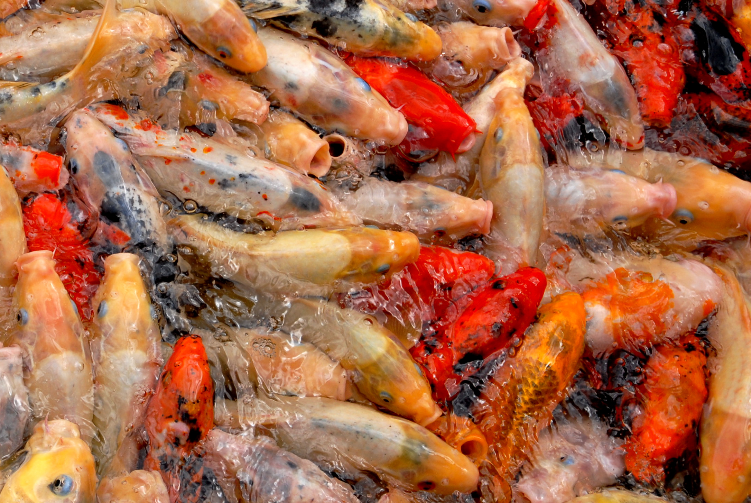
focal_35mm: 123
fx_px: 2569
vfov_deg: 11.1
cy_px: 114
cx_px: 107
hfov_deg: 16.5
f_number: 9
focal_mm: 46
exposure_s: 1/320
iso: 200
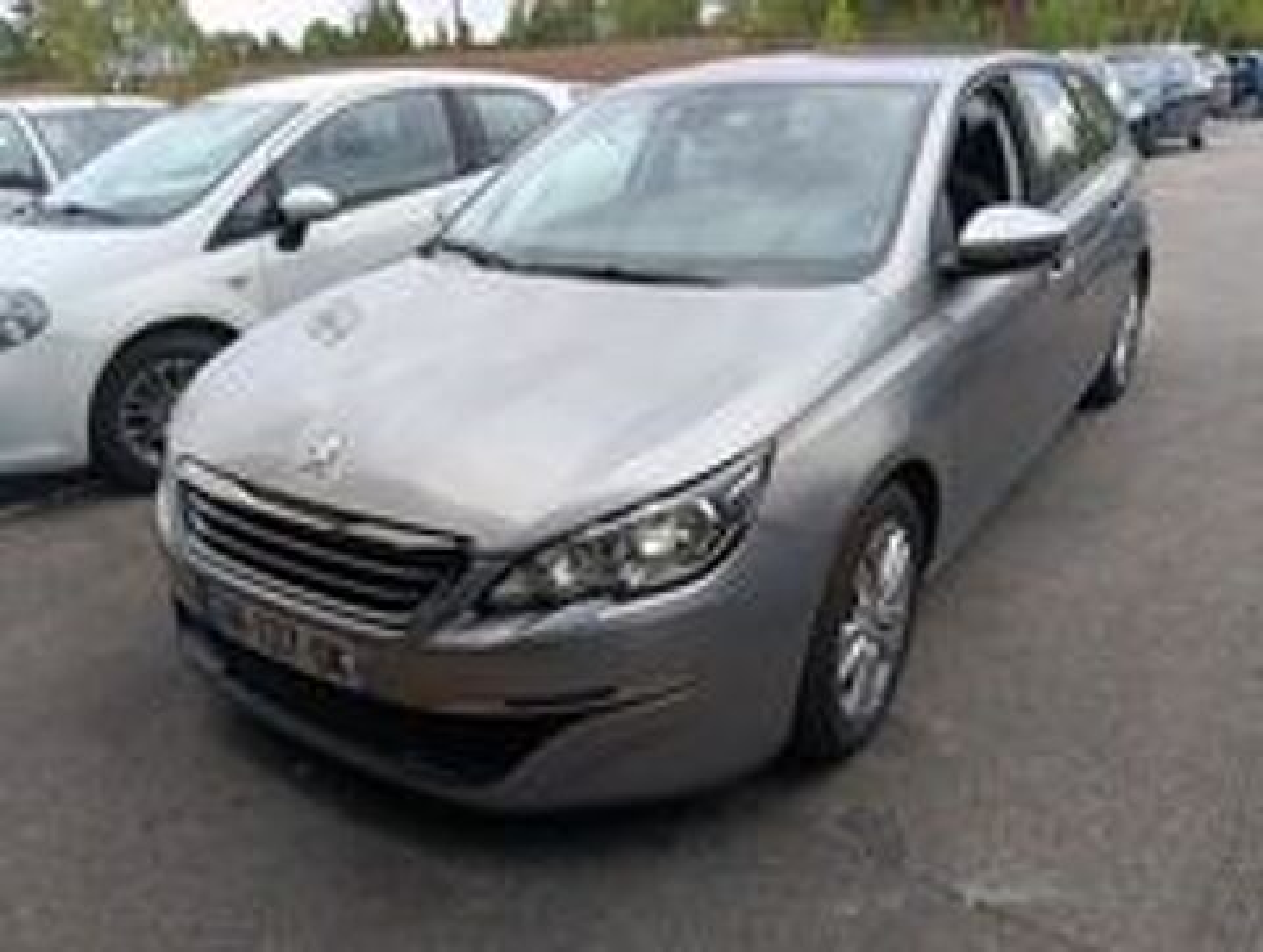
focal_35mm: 26
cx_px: 632
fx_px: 951
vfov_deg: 53.2
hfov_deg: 67.2
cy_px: 476
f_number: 1.8
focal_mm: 3.96
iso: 52
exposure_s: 1/100
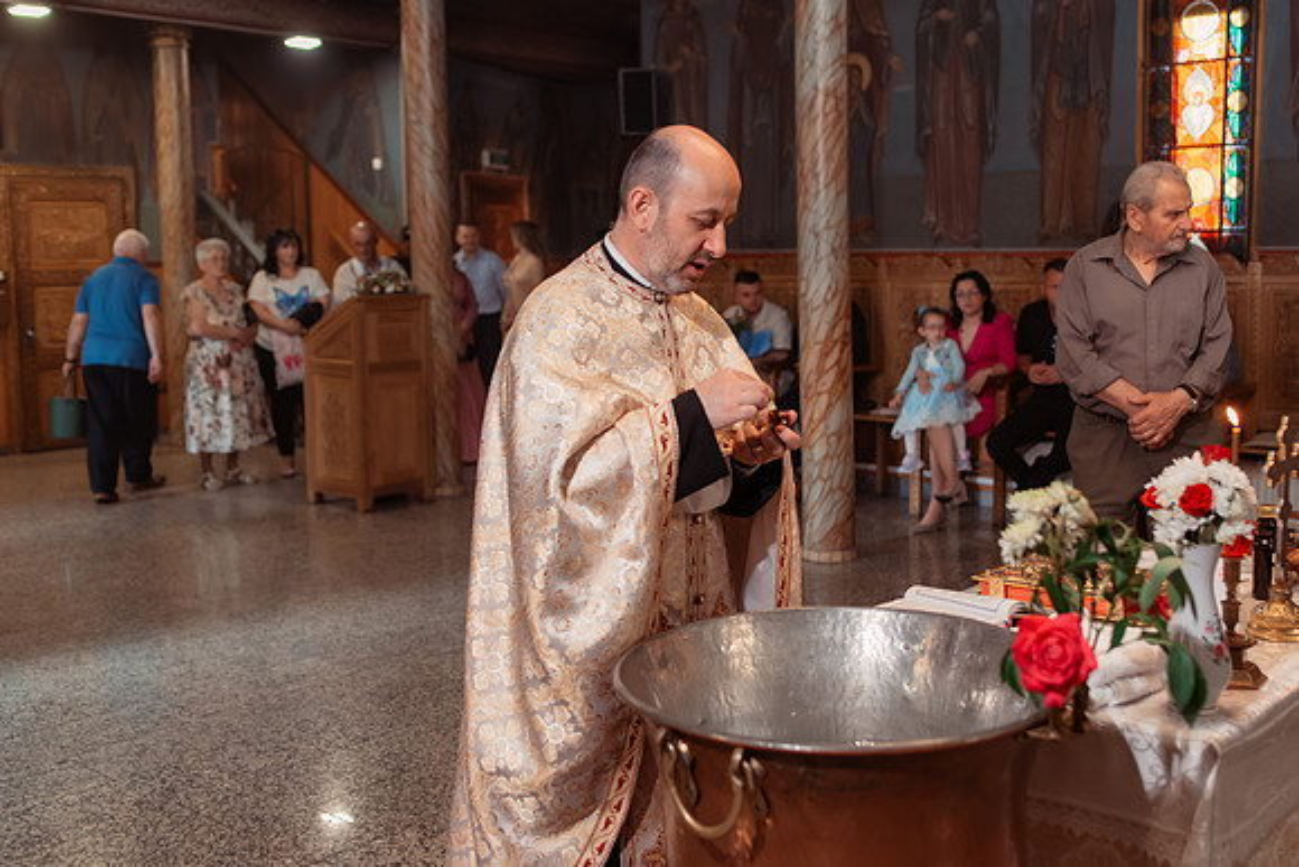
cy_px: 398
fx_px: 1367
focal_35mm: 38
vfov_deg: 35.2
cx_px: 703
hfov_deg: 50.8
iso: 1600
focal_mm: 35
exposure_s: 1/200
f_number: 2.8
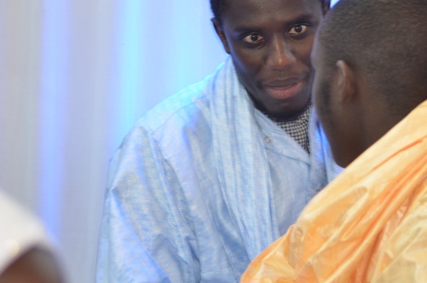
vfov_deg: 5.7
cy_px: 96
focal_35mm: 239
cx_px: 303
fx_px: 2829
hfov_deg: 8.6
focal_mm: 78
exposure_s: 1/50
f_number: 4
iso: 640
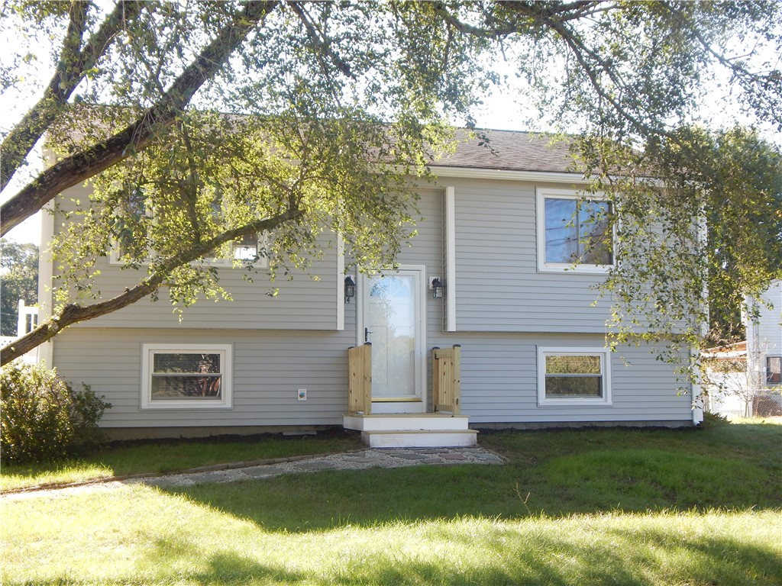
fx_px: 1084
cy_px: 293
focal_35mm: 48
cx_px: 391
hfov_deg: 39.7
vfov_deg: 30.3
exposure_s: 1/160
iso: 125
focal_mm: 8.6
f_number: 3.7
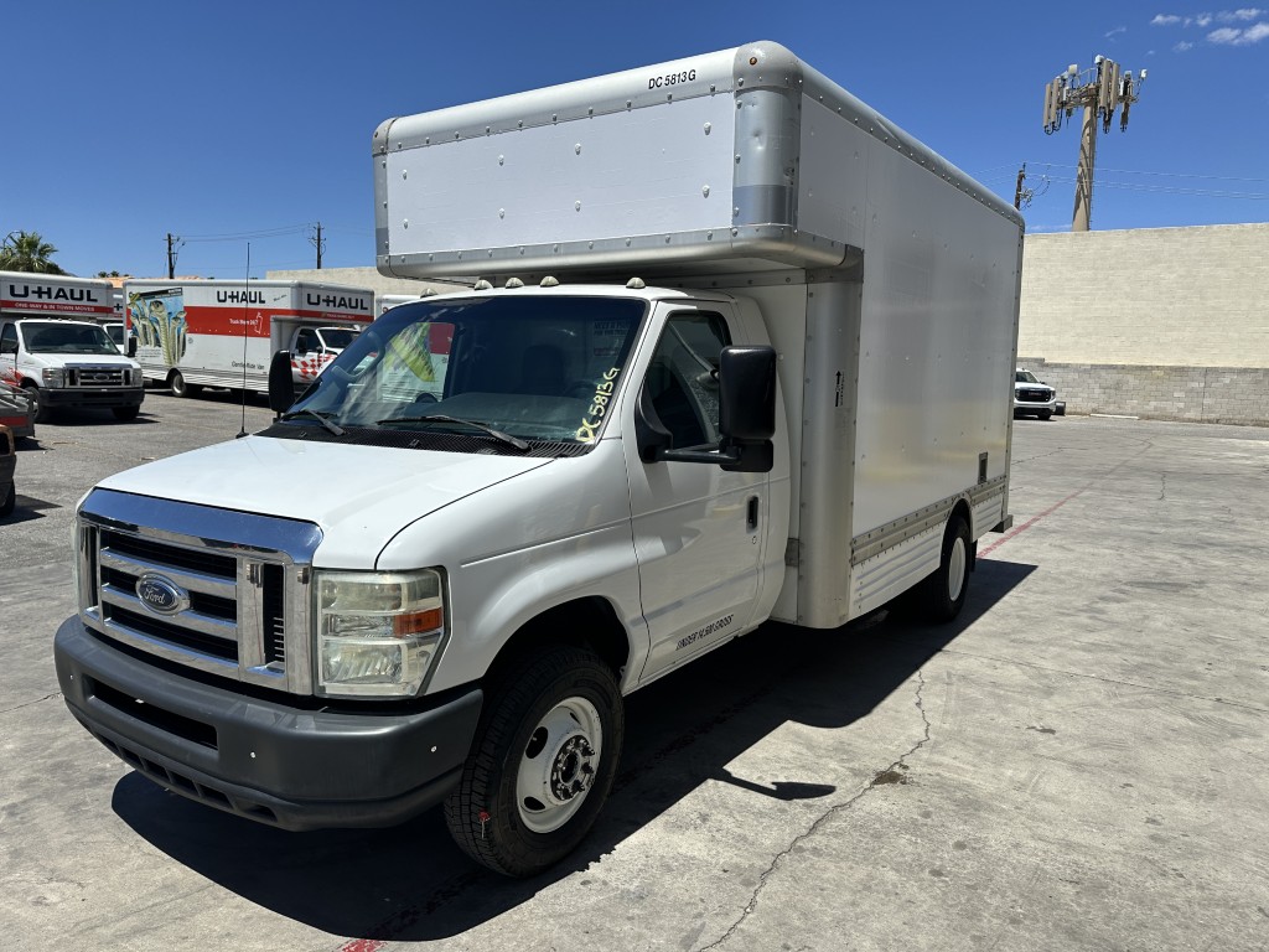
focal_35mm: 24
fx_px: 880
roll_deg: -2.2
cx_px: 634
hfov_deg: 71.6
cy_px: 476
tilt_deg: -5.4
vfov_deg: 56.8
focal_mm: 6.86
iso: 80
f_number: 1.78
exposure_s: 1/6623
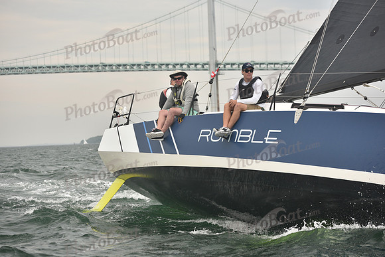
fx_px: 920
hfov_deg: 23.6
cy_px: 128
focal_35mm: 86
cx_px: 192
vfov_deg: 15.9
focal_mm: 86
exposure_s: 1/500
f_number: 4
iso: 250
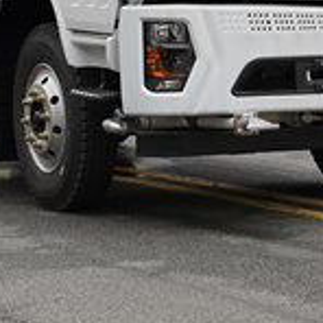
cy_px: -154
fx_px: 2280
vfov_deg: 8.0
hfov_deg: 8.1
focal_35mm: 216
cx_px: 140
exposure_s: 1/500
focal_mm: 47
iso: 100
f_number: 4
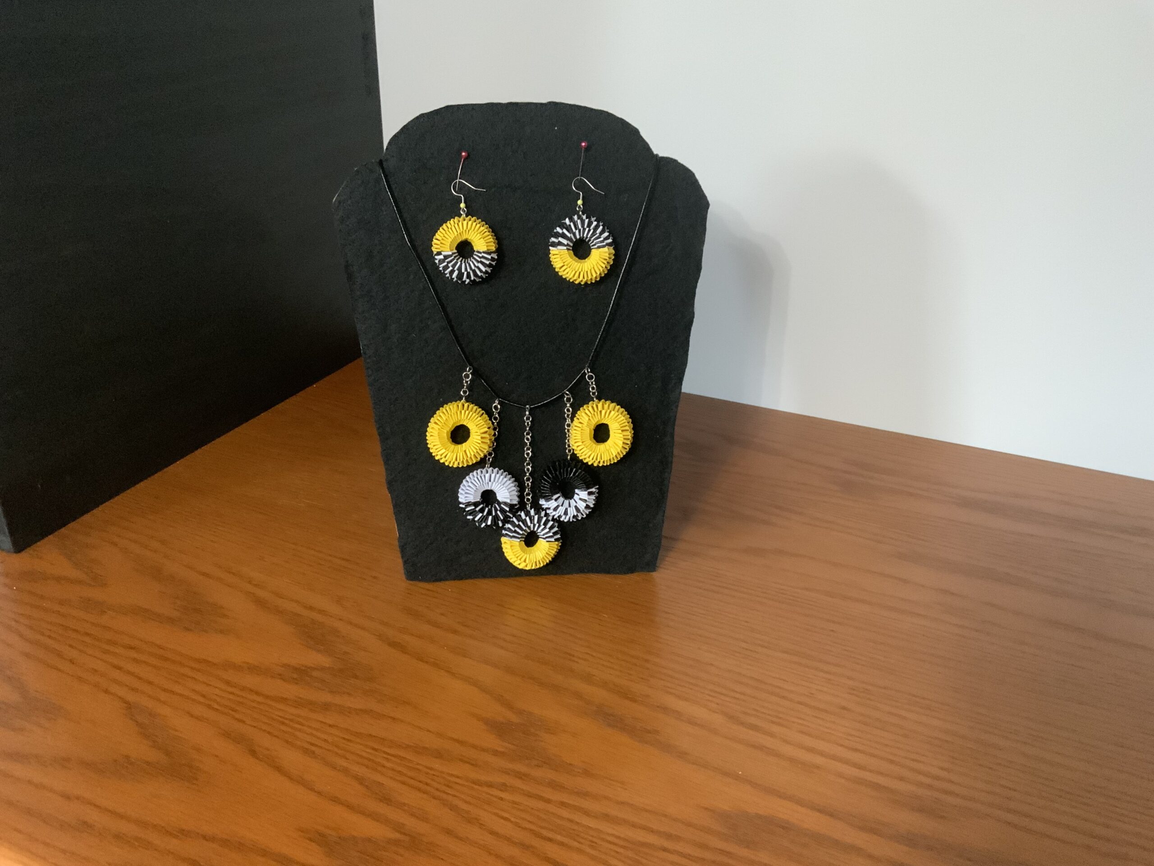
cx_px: 577
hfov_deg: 61.7
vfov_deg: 48.2
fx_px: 967
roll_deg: -2.0
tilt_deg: -26.3
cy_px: 433
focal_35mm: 29
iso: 320
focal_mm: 3
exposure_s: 1/30
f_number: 1.8
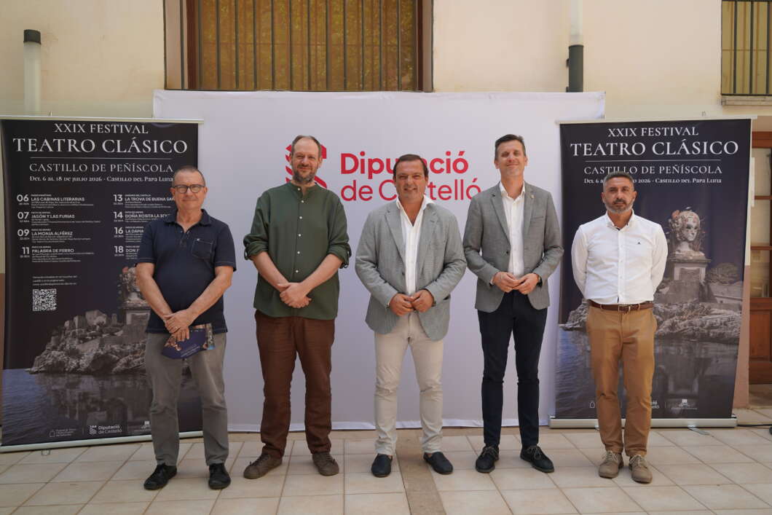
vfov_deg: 42.3
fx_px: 665
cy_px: 258
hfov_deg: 60.3
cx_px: 386
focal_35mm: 31
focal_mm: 31
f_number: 4.5
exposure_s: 1/400
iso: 100
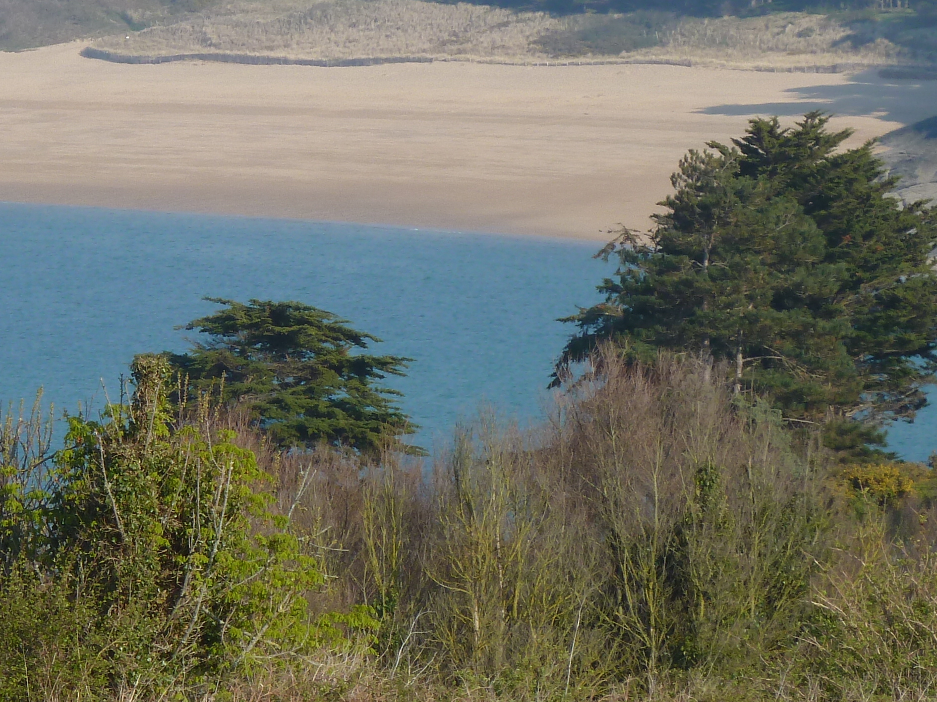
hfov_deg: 6.8
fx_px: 7849
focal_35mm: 290
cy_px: 99
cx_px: 231
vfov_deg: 5.1
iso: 80
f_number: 4.5
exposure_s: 1/400
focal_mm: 22.5
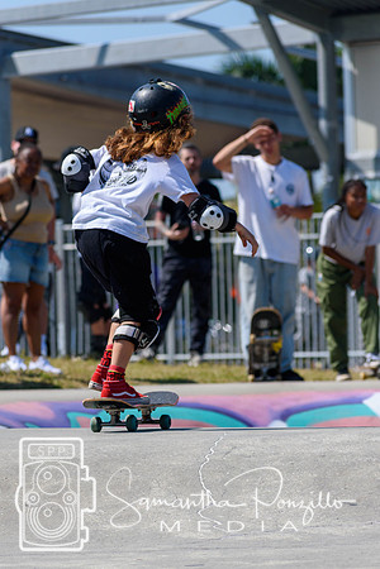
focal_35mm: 225
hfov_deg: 6.1
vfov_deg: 9.1
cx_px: 190
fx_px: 3562
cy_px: 284
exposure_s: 1/2000
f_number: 5.6
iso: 250
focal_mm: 150
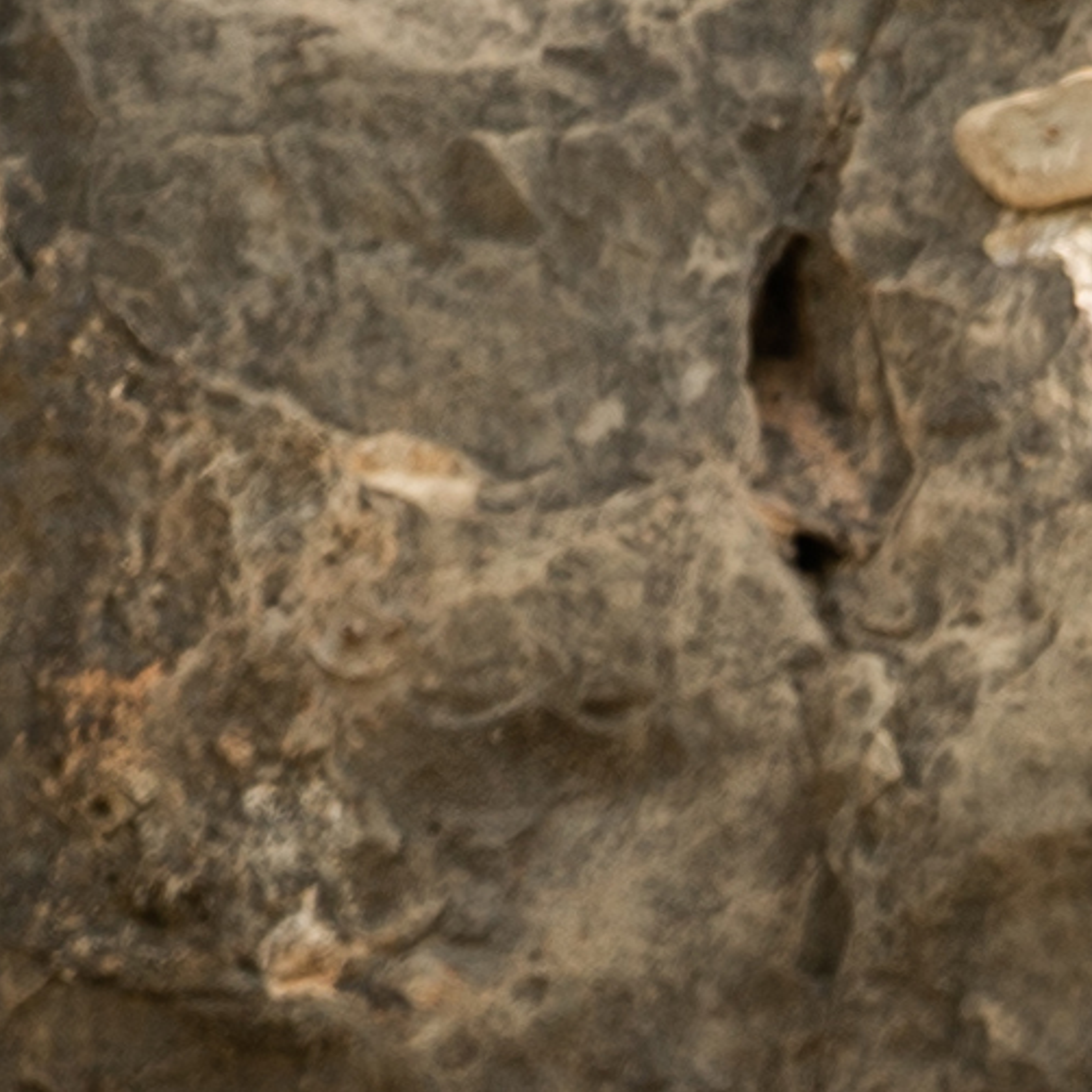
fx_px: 8780
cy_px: -1722
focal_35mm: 246
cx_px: 2472
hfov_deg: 6.8
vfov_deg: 6.7
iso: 100
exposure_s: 1/400
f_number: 4
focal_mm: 35
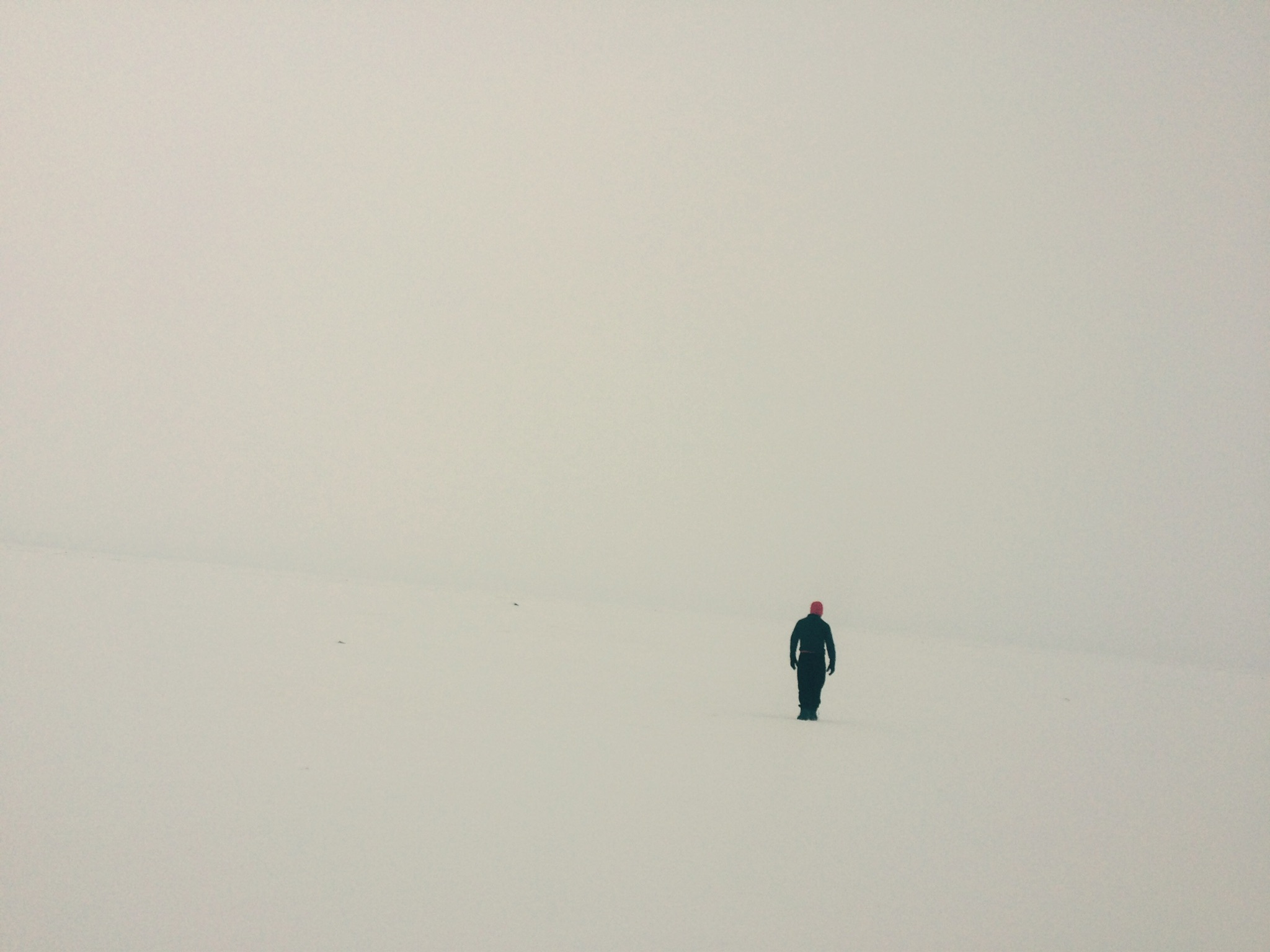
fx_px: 1064
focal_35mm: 29
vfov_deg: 48.2
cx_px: 635
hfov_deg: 61.7
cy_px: 476
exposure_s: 1/5882
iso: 32
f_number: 2.2
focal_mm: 4.15
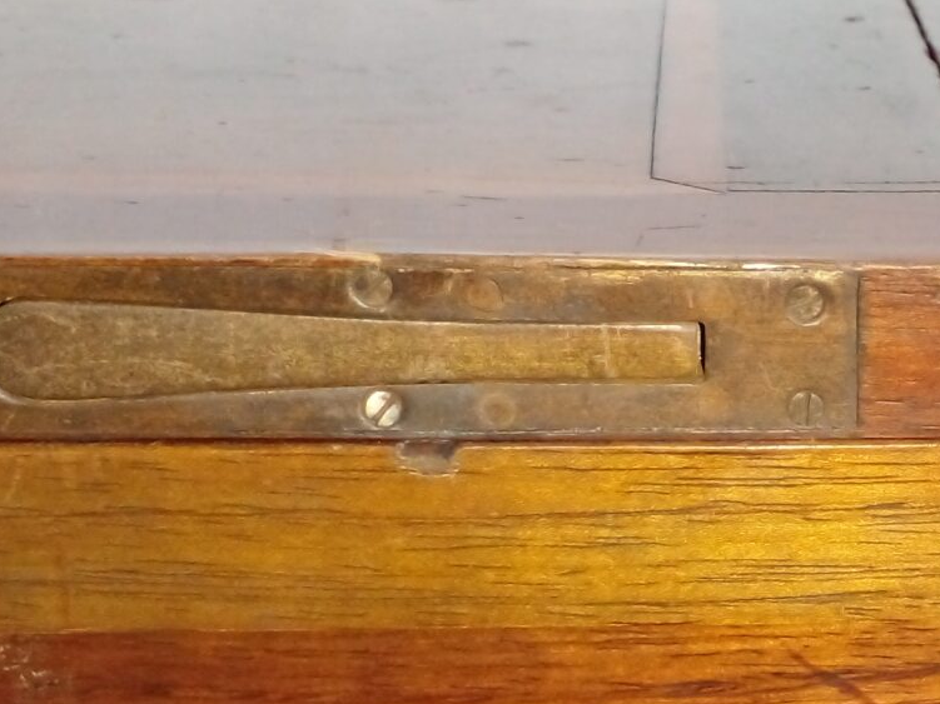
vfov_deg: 15.9
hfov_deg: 20.6
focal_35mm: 92
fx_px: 2498
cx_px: 935
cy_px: 576
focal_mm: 3.6
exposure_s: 1/50
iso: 200
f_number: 1.9
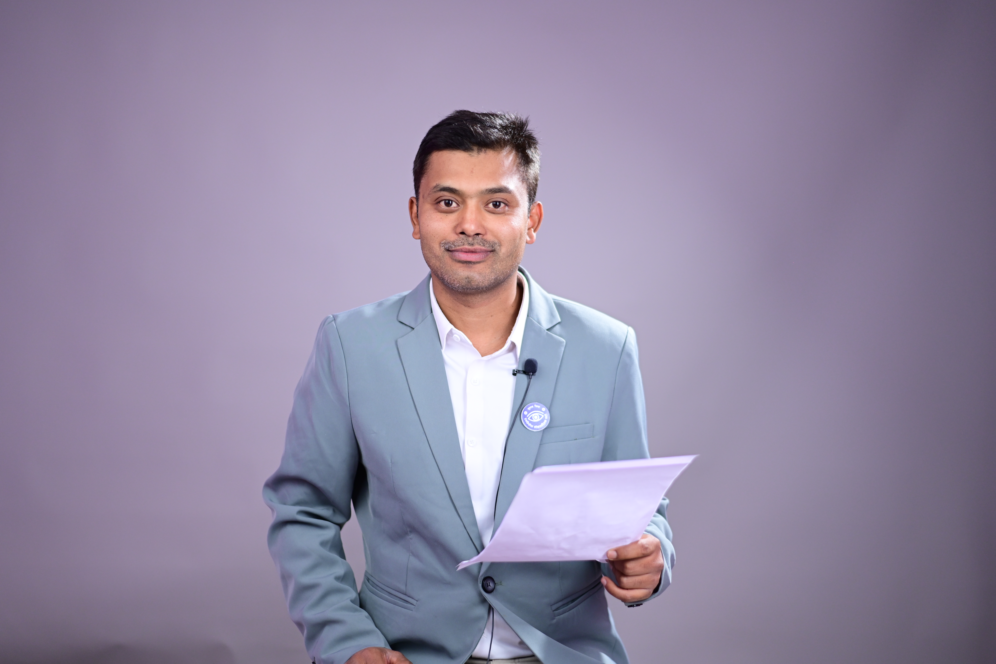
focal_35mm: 50
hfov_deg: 39.6
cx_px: 498
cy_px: 332
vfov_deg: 27.0
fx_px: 1383
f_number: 1.8
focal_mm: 50
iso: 640
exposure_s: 1/60
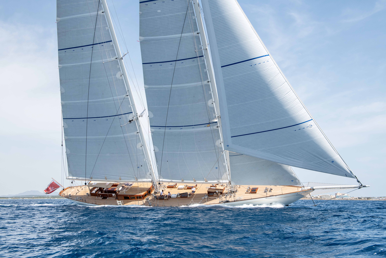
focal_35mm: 38
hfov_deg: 50.7
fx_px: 407
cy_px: 129
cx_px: 193
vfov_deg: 35.1
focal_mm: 38
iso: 320
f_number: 7.1
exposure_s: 1/1250
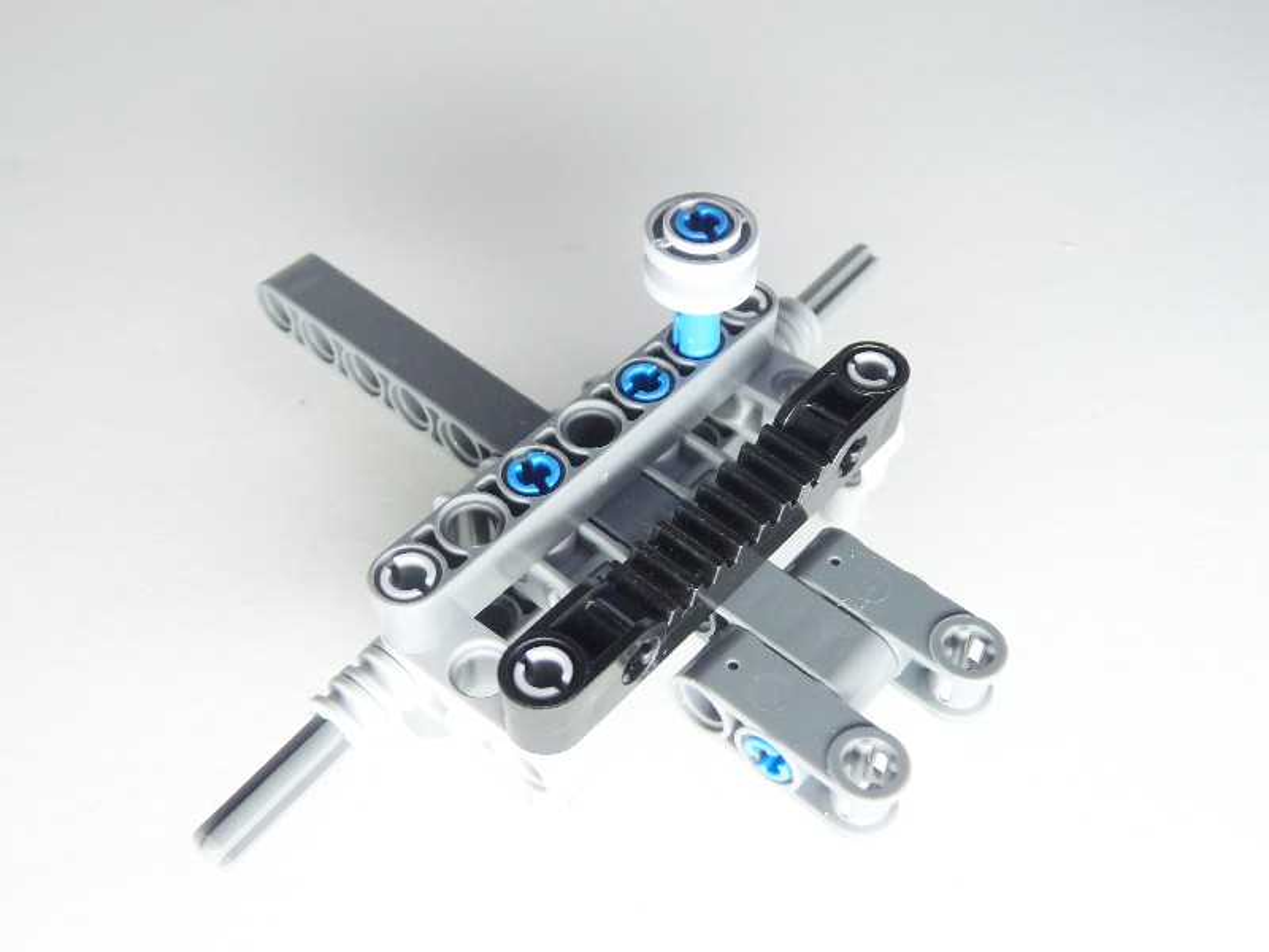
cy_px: 476
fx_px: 1283
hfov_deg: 52.6
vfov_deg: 40.7
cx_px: 634
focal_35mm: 35
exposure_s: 1/30
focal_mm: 6.2
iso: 160
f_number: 3
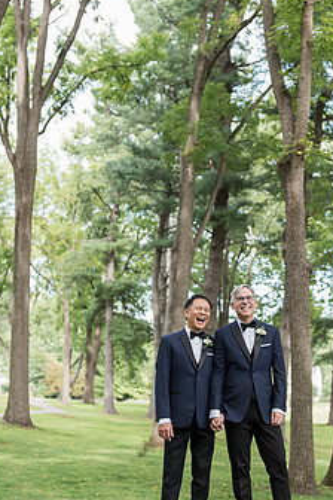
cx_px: 214
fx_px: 819
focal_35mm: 59
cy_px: 253
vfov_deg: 33.9
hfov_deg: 22.9
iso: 400
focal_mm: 44
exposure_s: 1/500
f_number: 2.8
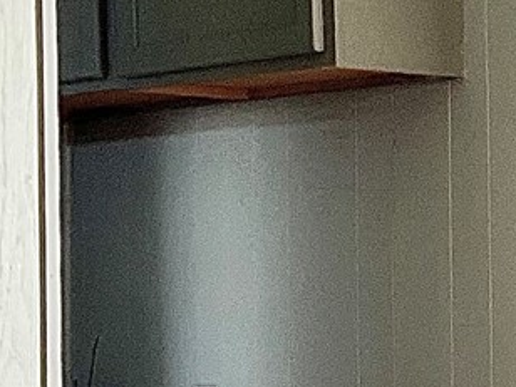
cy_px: 332
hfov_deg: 10.9
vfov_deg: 8.6
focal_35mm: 173
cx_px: 849
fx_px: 2579
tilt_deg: -0.2
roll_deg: +0.6
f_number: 1.5
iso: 125
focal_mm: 5.7
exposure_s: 1/113
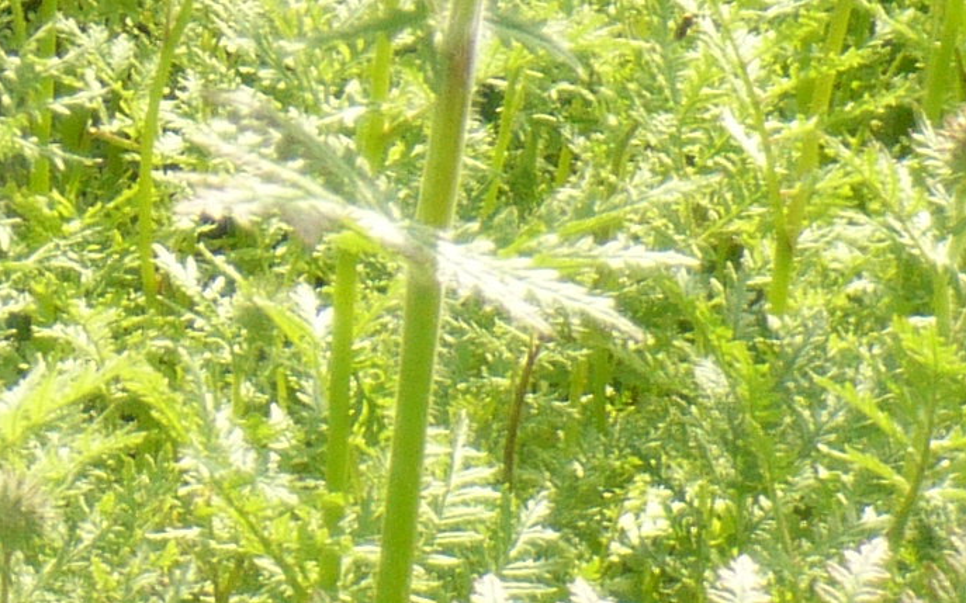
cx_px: -956
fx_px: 7238
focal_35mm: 275
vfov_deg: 4.6
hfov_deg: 7.3
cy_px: -990
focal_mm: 9.5
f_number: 4.1
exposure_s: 1/200
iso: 100
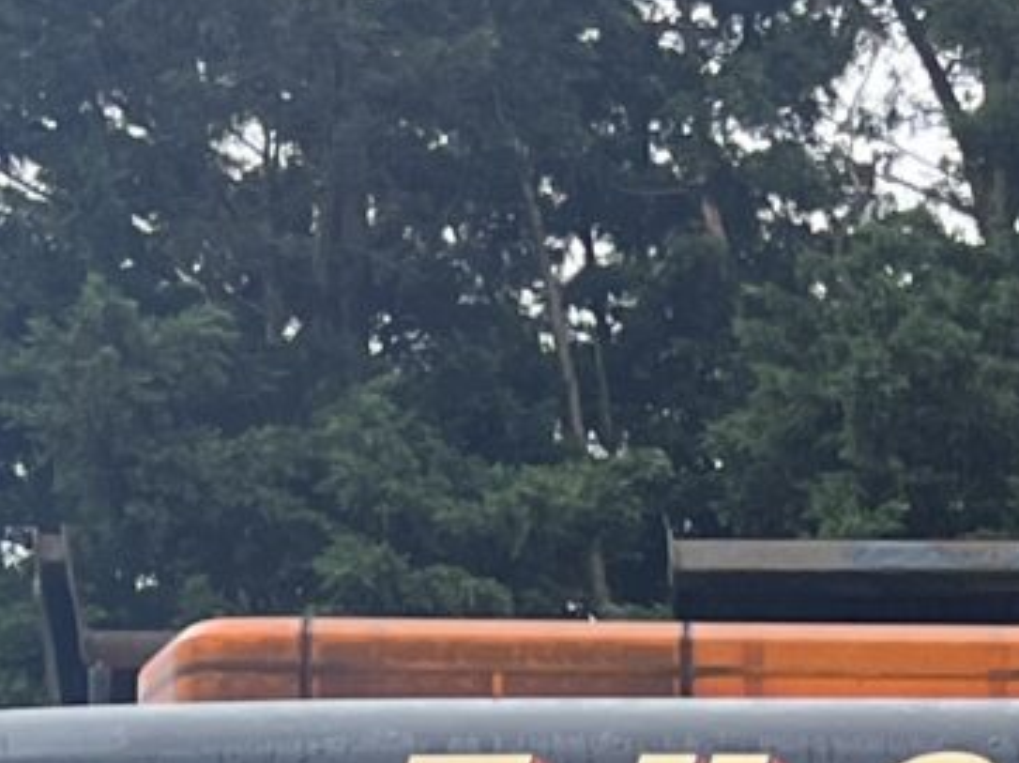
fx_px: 5413
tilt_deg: -0.7
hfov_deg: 10.6
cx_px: 1258
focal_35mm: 184
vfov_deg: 7.0
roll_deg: -0.5
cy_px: 2489
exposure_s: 1/797
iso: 50
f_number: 1.5
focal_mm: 5.7
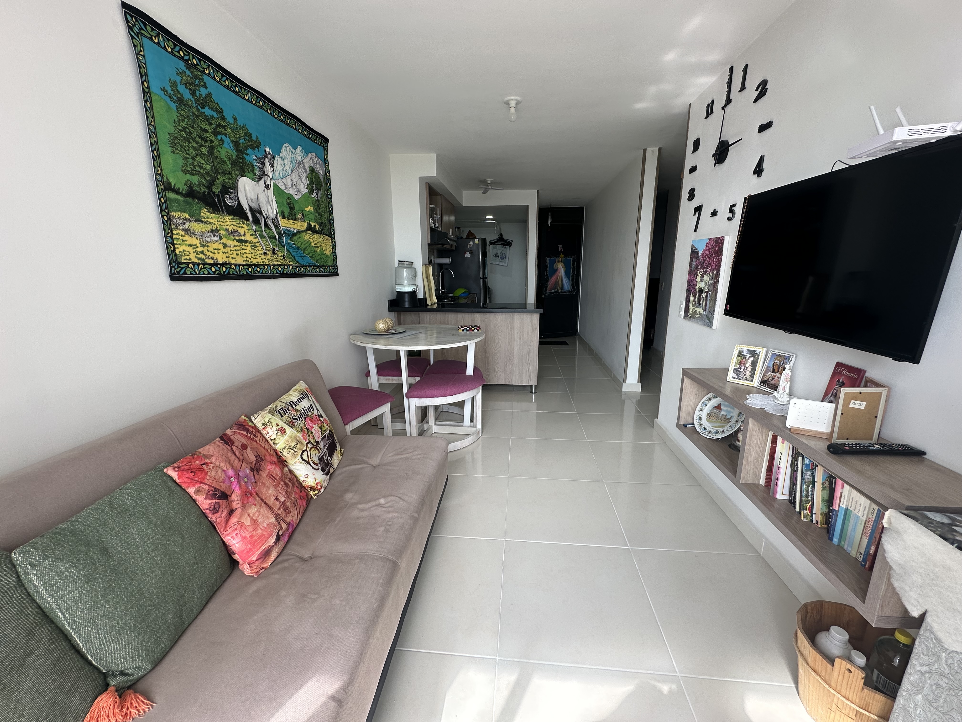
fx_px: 389
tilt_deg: -13.7
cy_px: 361
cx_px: 481
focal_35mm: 14
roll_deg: -0.4
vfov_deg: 85.7
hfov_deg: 102.1
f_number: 2.2
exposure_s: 1/147
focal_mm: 2.22
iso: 40
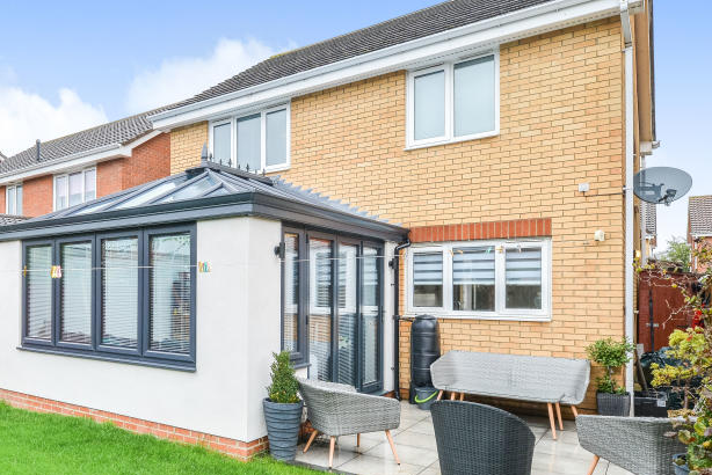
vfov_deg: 50.3
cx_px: 147
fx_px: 495
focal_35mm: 25
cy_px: 322
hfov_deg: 65.4
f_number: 13
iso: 640
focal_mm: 15
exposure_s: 1/100
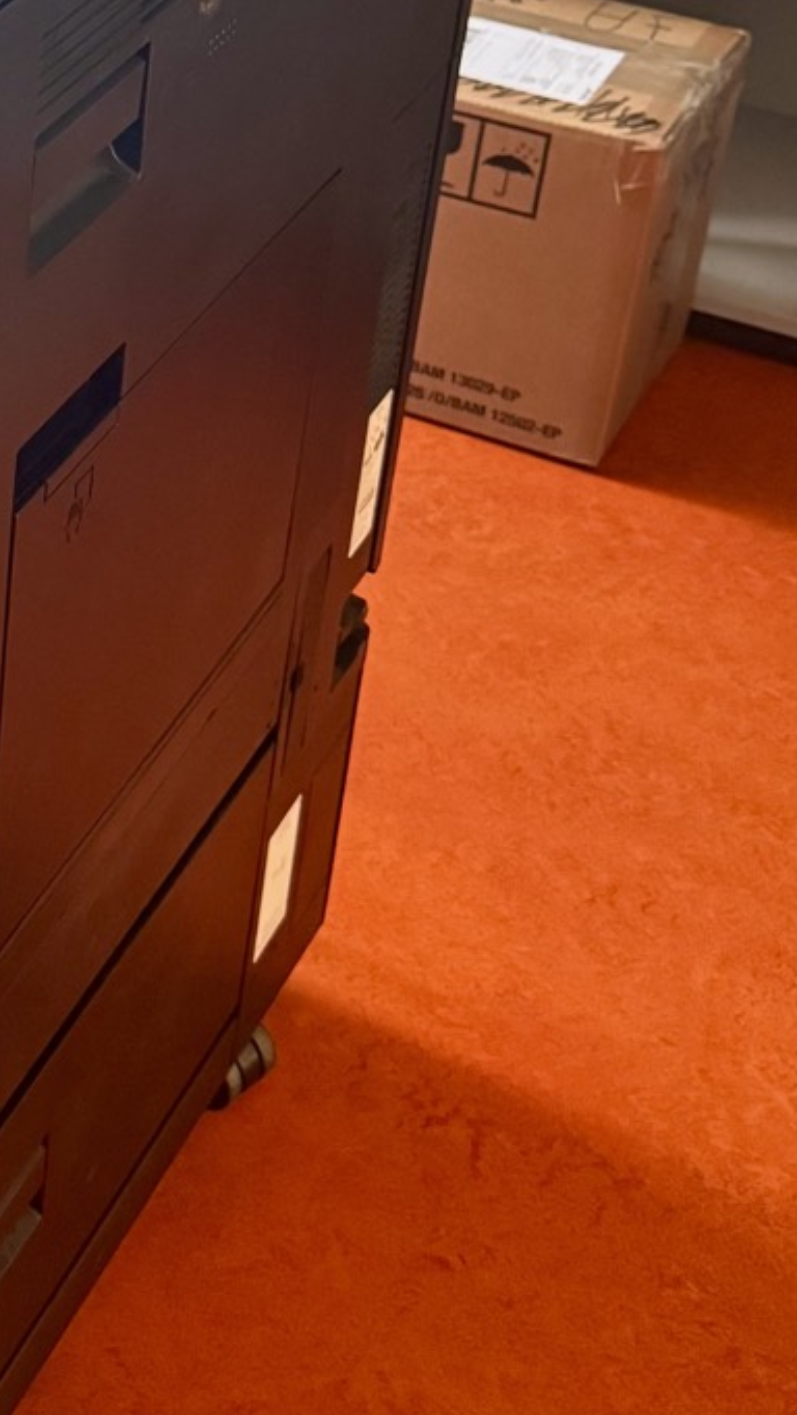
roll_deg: +2.1
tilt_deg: -29.5
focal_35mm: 69
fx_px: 2590
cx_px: -438
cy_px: 207
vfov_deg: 29.6
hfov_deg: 15.9
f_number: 1.78
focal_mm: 6.76
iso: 800
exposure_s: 1/53
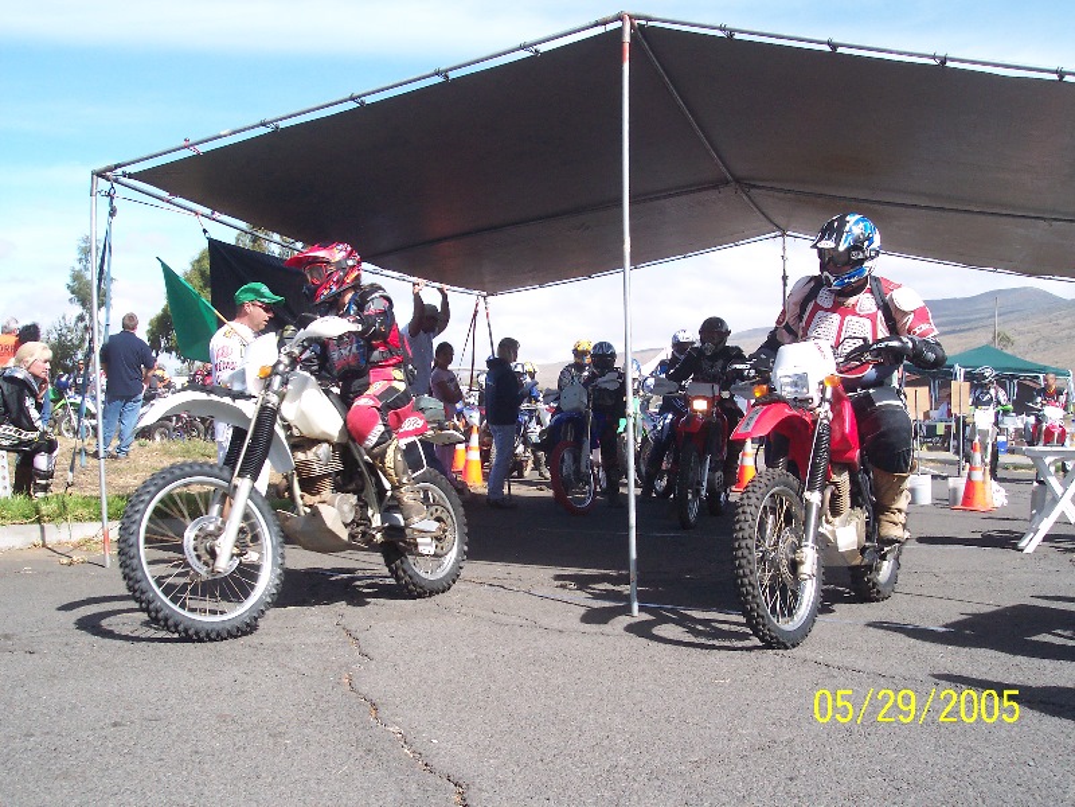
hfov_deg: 49.0
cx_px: 538
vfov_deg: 37.7
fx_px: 1180
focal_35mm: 38
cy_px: 404
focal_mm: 8
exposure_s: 1/350
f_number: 4.8
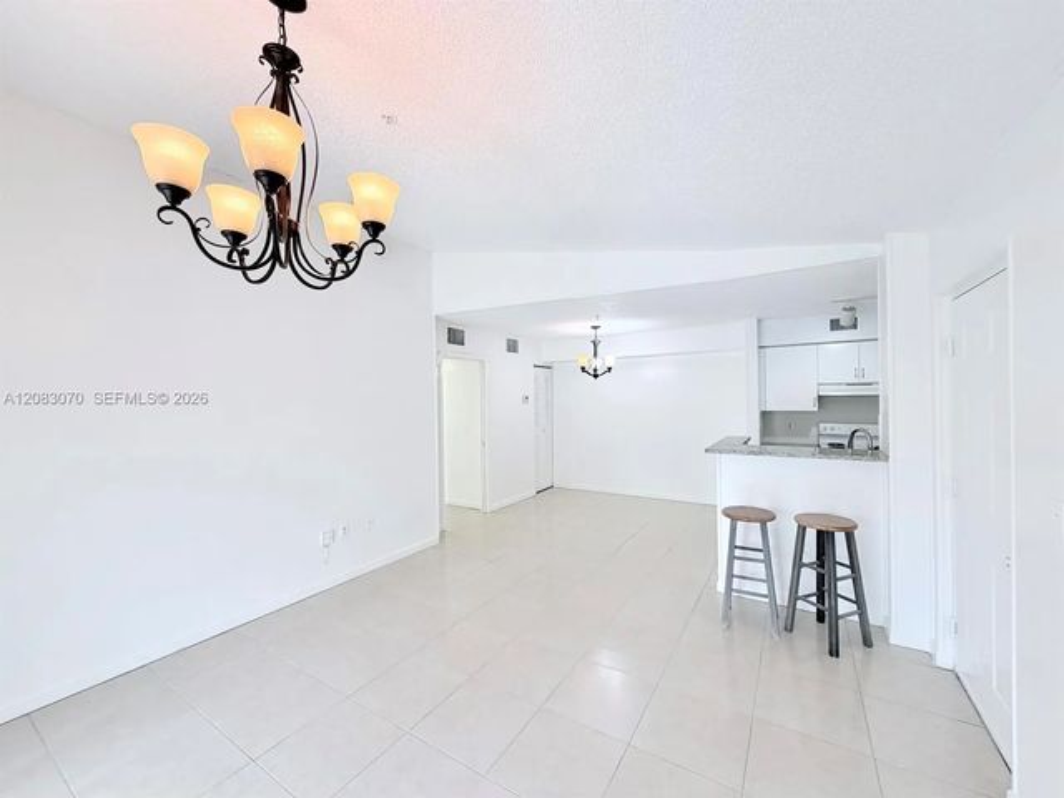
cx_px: 532
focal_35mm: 14
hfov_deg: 102.1
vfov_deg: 85.7
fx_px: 430
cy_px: 399
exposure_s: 1/120
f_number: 2.2
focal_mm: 2.22
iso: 160
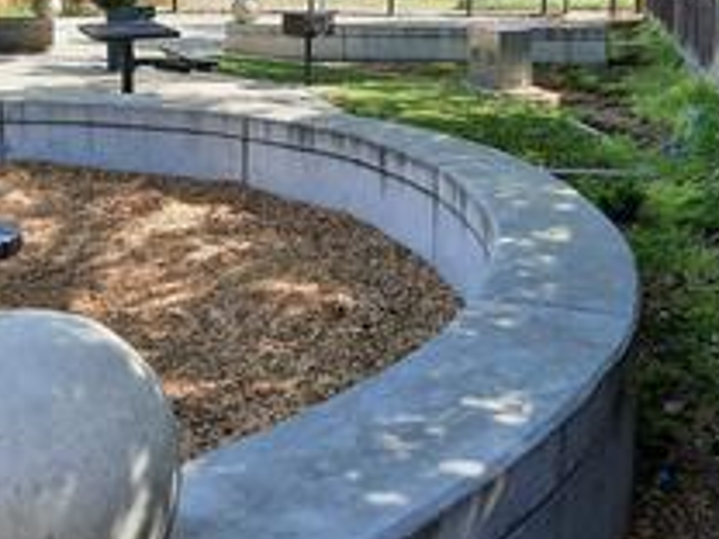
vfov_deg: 29.3
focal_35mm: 48
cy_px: 83
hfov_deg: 39.5
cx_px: 301
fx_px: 997
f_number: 2
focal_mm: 4.6
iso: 32
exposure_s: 1/274
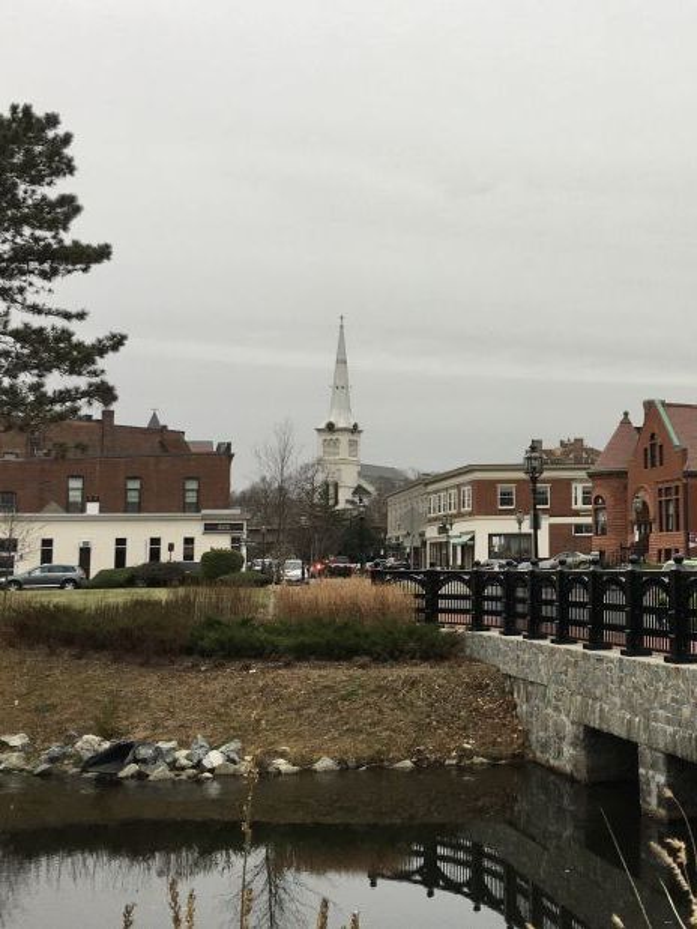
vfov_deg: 61.6
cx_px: 348
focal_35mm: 29
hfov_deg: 48.3
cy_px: 464
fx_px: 778
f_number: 2.2
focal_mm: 4.15
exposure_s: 1/120
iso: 40
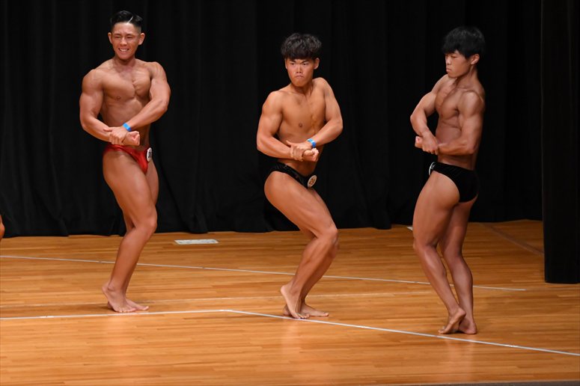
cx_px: 290
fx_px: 4348
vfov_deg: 5.1
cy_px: 193
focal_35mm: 270
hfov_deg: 7.6
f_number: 5.6
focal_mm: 180
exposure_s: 1/400
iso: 4000
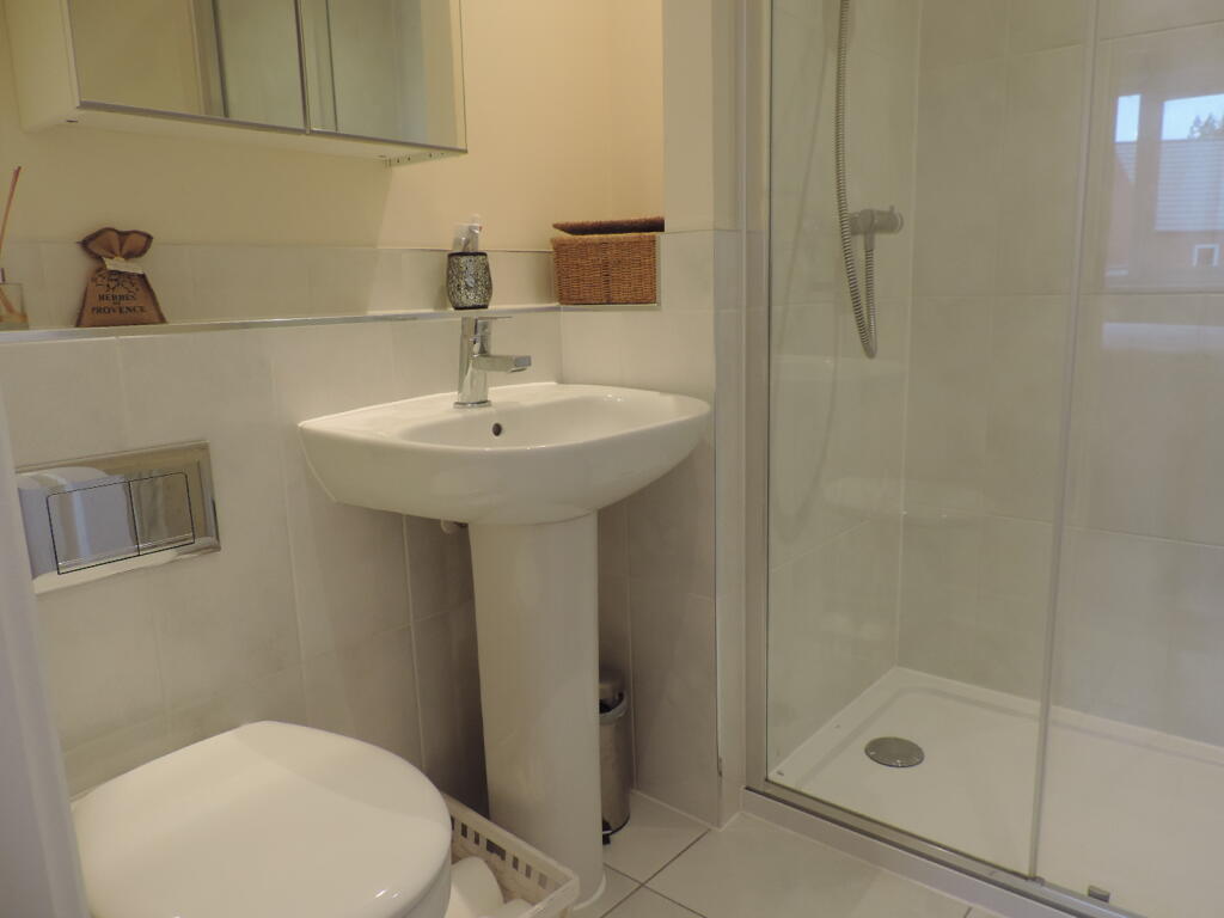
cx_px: 612
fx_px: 849
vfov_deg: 56.8
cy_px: 459
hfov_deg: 71.6
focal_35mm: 24
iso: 180
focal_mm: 4.3
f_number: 3
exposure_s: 1/30
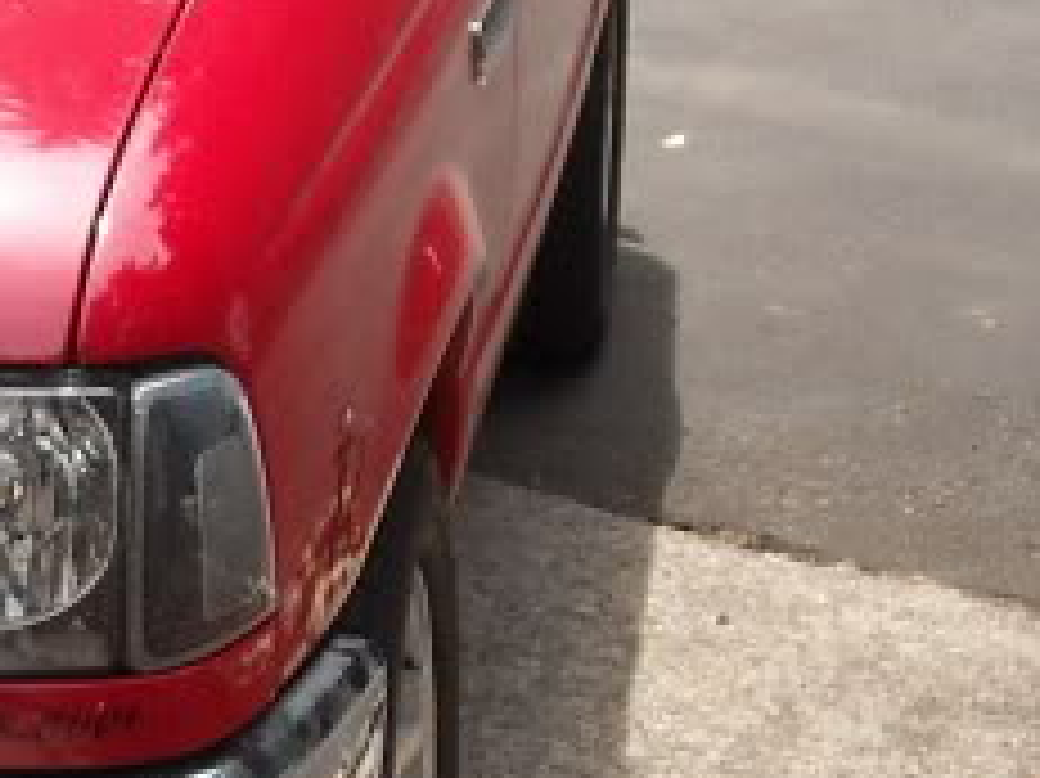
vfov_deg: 9.6
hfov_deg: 12.2
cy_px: 558
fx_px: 4654
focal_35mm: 155
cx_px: -468
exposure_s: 1/168
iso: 64
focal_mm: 5.7
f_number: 5.6
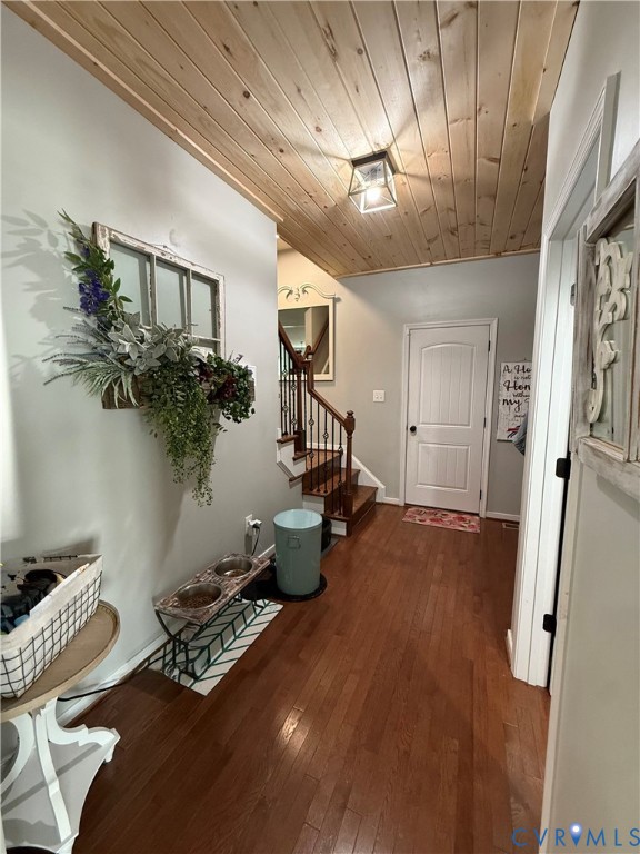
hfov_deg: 85.7
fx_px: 345
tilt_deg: -6.3
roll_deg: -0.5
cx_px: 320
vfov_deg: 102.1
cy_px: 427
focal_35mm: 14
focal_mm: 2.22
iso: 400
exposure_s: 1/60
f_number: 2.2
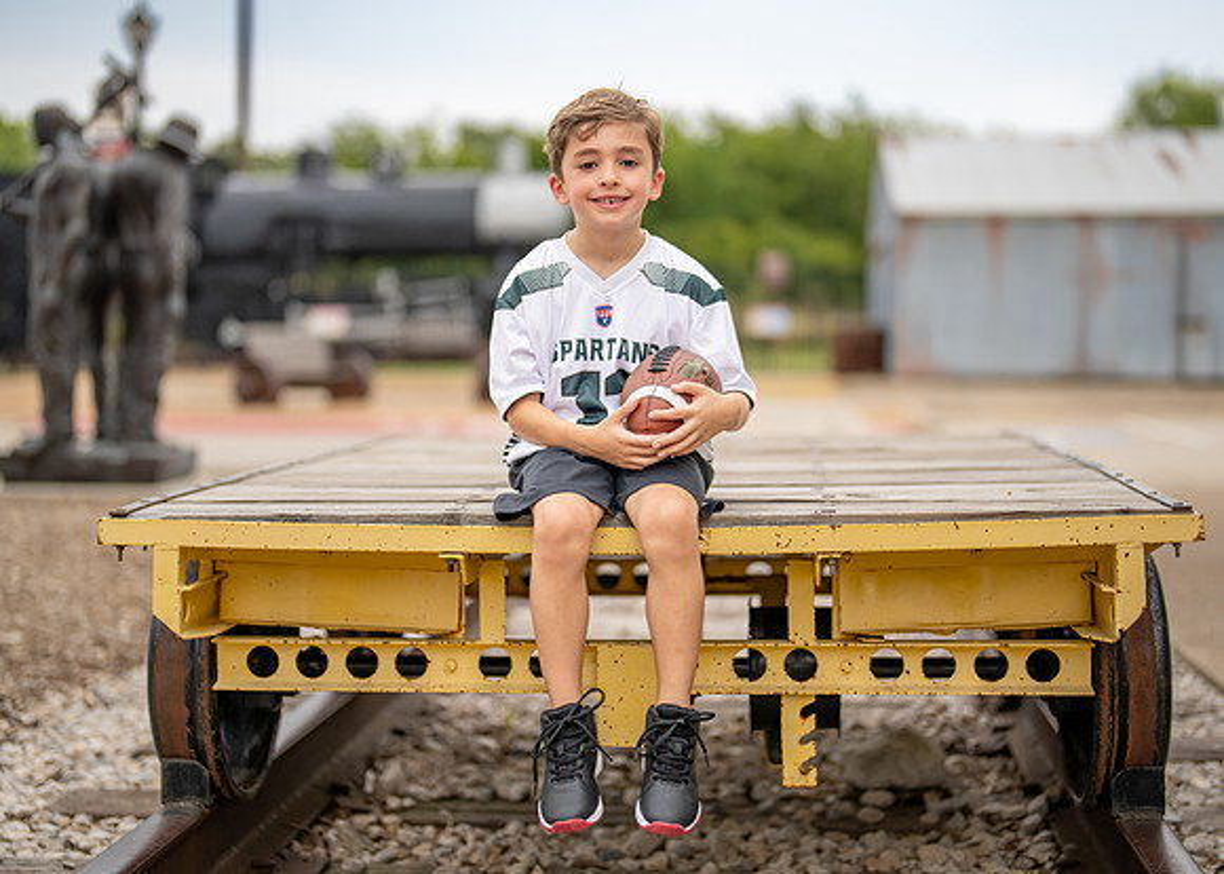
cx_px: 619
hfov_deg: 34.1
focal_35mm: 57
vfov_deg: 24.7
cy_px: 413
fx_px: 1995
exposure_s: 1/2500
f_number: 1.2
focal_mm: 50
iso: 200
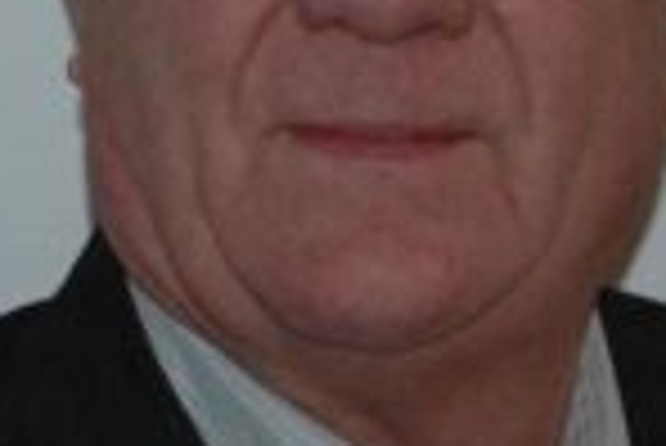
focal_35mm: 243
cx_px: 369
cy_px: 41
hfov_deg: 8.5
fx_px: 4500
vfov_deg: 5.7
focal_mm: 50
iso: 400
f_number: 4.5
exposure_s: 1/60
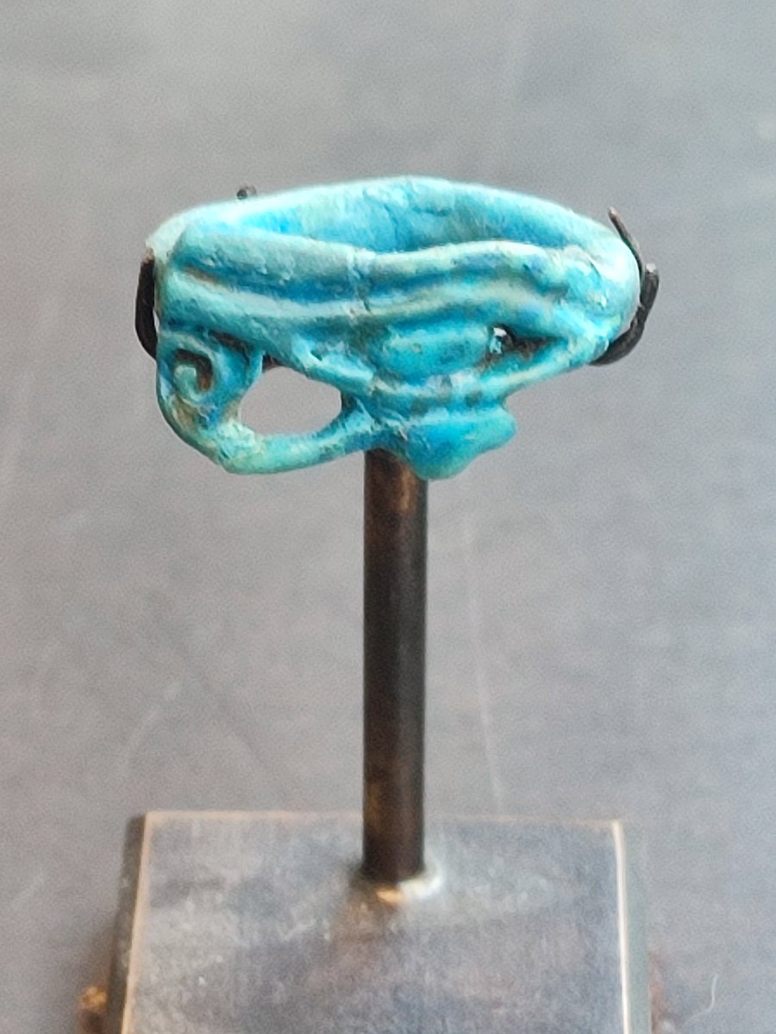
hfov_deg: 54.9
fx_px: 747
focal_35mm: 25
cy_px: 517
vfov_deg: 69.4
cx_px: 388
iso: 367
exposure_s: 1/33
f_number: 1.9
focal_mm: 6.04
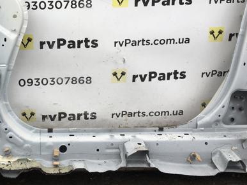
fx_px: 342
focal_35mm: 48
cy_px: 42
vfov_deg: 29.7
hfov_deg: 38.5
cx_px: 57
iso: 25
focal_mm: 4.15
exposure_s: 1/172
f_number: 2.2
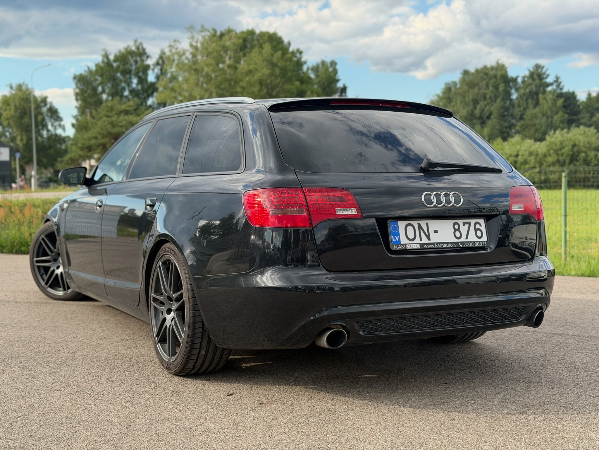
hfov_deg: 39.7
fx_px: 831
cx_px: 300
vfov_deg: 30.3
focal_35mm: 48
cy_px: 225
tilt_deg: -4.6
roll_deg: +1.5
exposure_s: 1/939
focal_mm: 6.76
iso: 100
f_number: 1.78
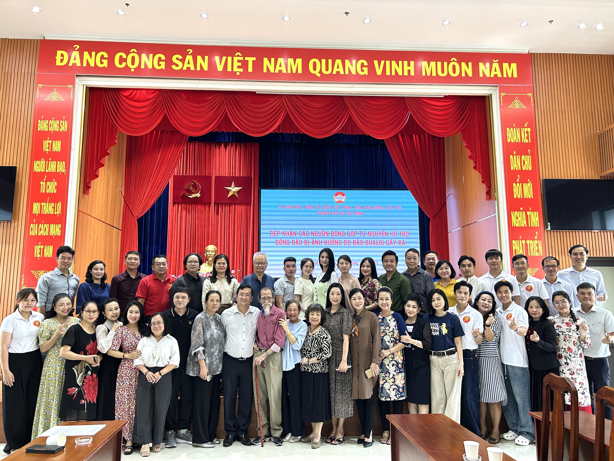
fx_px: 461
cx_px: 307
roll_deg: +0.3
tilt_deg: +8.3
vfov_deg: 53.1
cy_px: 230
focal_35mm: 26
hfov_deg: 67.3
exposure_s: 1/100
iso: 125
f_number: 1.5
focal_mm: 5.7
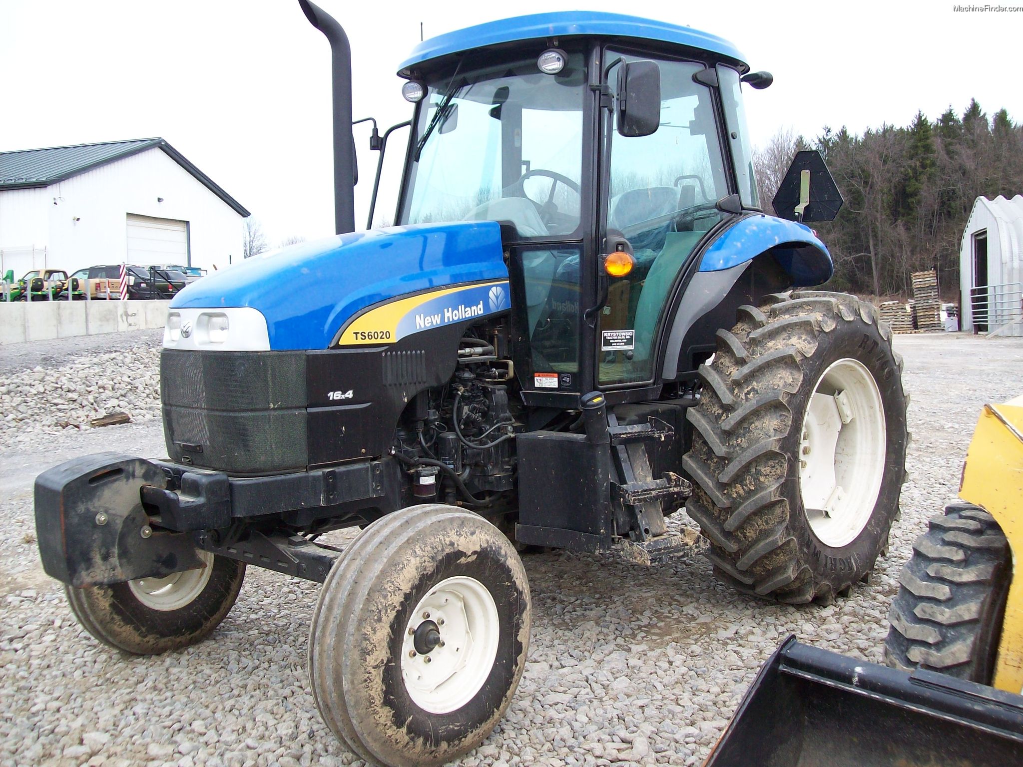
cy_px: 384
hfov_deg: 51.4
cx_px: 512
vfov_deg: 39.7
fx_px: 1064
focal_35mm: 36
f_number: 2.7
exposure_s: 1/412
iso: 80
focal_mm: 6
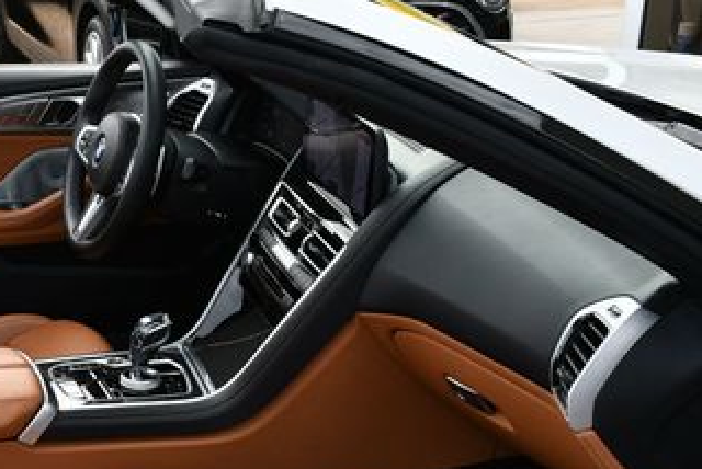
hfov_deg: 26.9
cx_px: 39
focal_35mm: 72
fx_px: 1405
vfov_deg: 18.6
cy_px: 432
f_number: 5.6
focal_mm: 18
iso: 200
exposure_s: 1/250
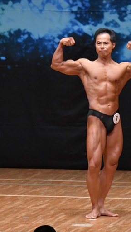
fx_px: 2634
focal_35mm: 427
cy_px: 116
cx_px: 89
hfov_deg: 2.8
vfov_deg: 5.1
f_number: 5.6
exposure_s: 1/400
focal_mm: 180
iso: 5000
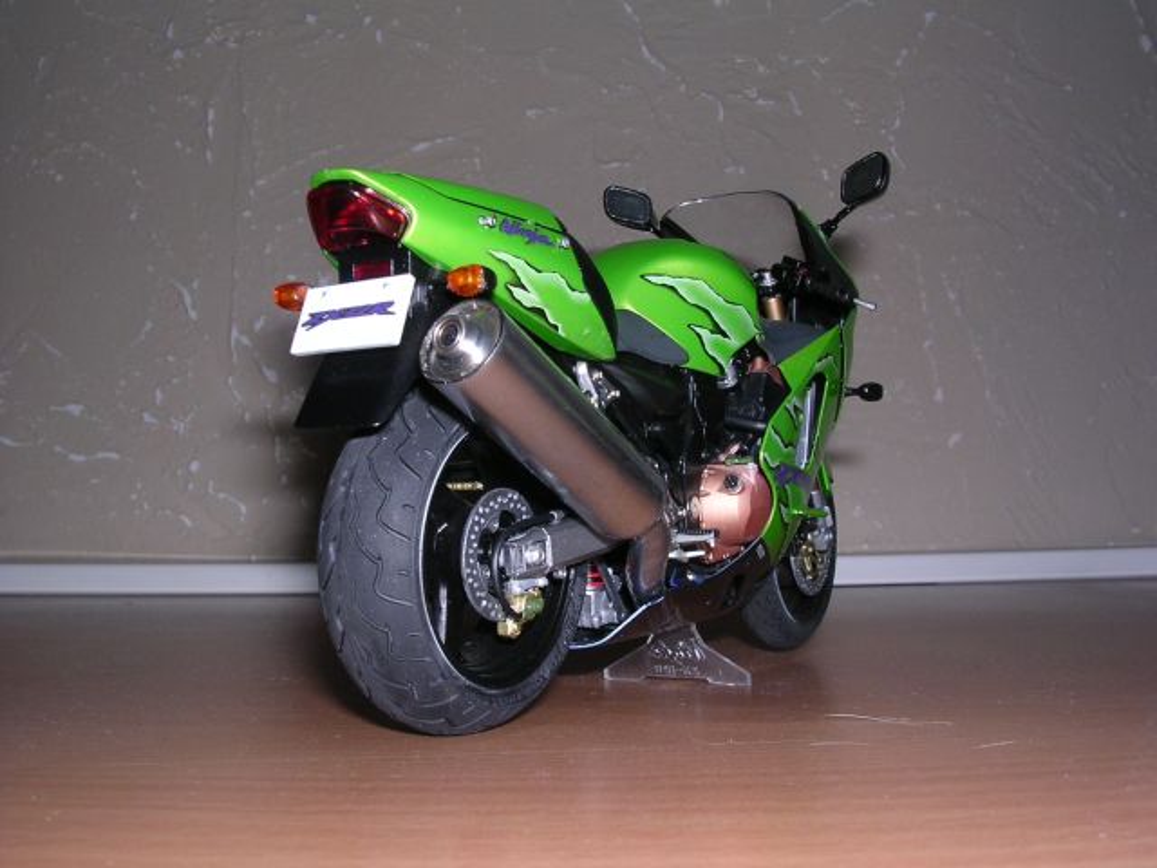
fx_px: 1270
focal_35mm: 38
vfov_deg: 37.7
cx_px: 578
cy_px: 434
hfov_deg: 49.0
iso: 100
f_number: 5.6
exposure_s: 1/60.1
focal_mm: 5.8
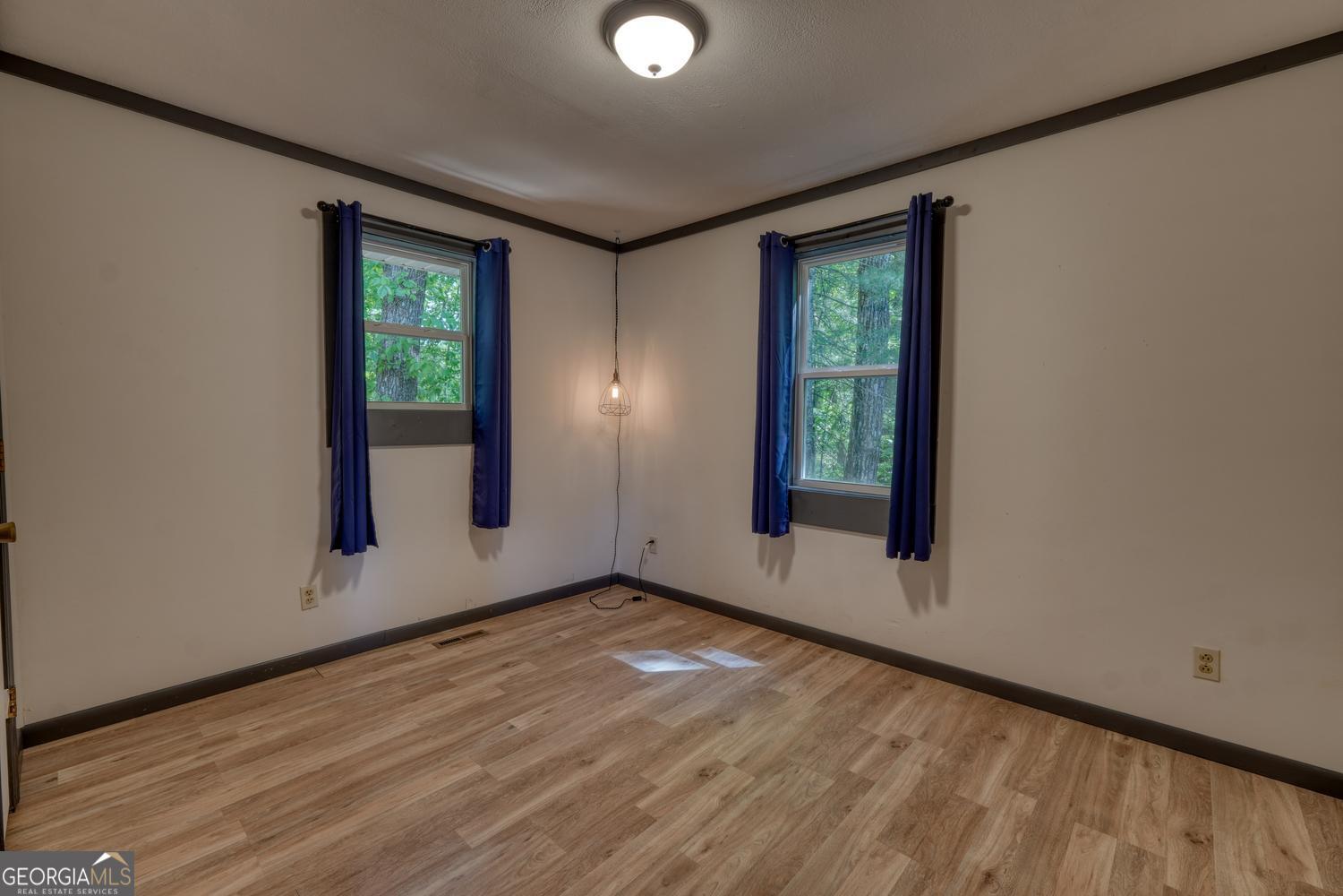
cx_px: 672
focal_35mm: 15
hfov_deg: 100.4
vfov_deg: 77.3
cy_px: 448
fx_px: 560
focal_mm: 10
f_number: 10
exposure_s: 1
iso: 125
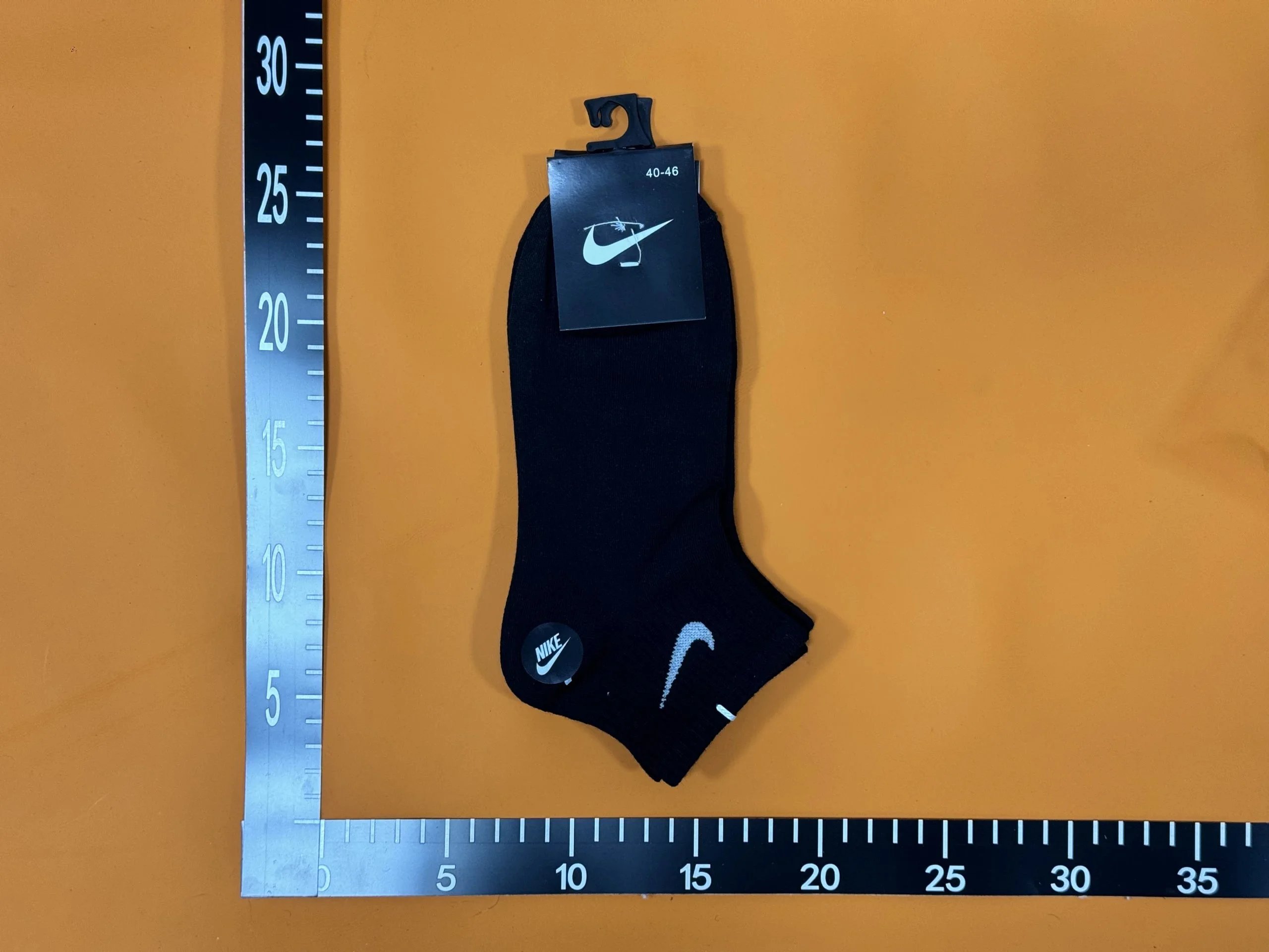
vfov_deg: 30.3
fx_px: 1760
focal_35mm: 48
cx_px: 634
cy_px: 476
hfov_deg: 39.7
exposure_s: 1/50
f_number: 1.78
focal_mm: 6.76
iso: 125
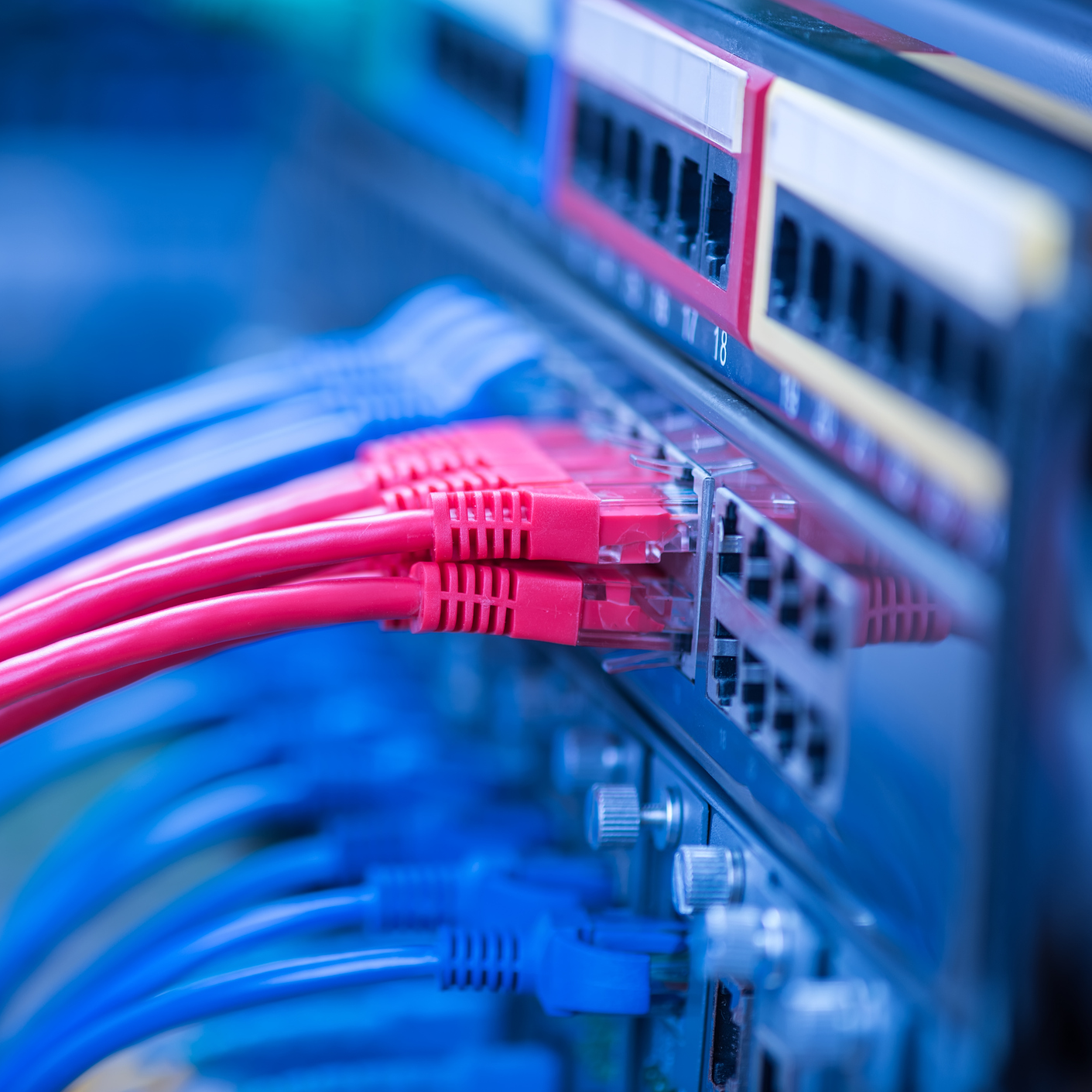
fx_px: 4783
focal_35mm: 134
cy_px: 546
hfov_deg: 13.0
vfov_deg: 13.0
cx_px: 328
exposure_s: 1/200
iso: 31
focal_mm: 105
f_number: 3
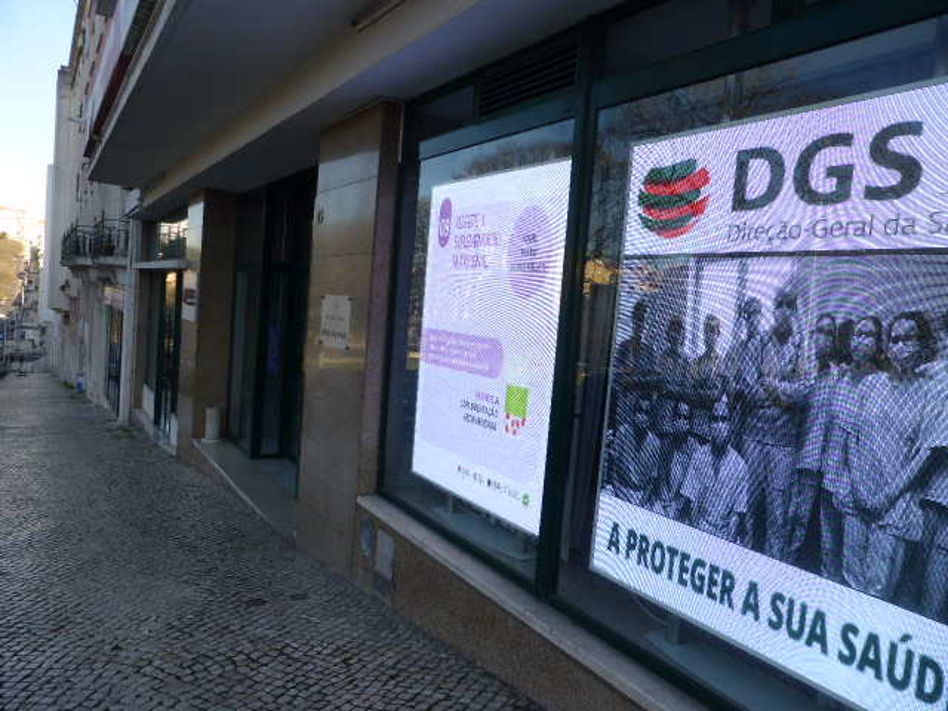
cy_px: 356
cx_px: 474
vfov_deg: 54.9
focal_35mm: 25
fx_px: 685
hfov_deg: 69.4
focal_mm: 4.3
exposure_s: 1/400
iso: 100
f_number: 3.3
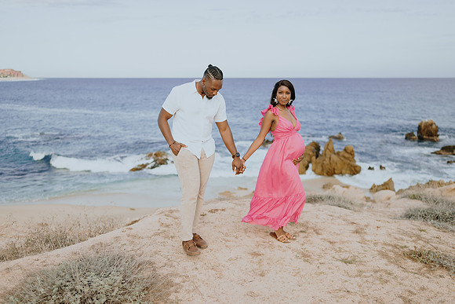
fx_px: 450
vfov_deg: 37.3
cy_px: 152
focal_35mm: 36
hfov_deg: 53.6
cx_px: 228
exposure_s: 1/640
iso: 50
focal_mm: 35
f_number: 1.8
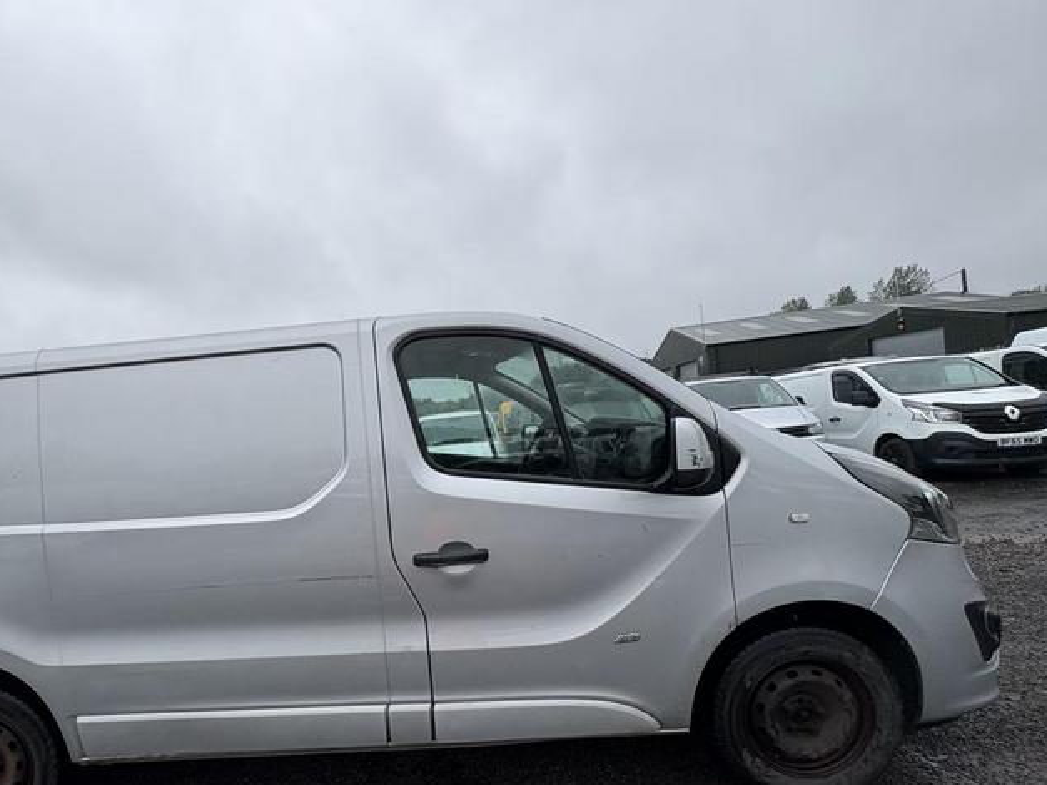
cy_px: 454
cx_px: 357
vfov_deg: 65.6
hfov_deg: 79.3
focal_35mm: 20
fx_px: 605
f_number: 2.2
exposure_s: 1/1299
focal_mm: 2.22
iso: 40
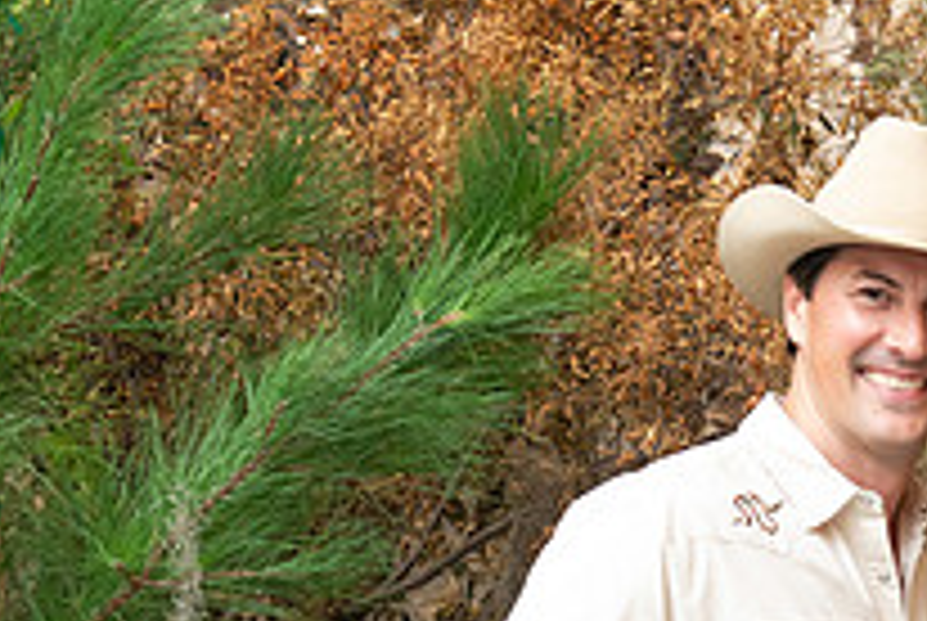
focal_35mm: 150
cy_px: 812
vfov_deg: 9.0
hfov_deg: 13.2
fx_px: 3868
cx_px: 1197
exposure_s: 1/100
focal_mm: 48
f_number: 5
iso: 3200
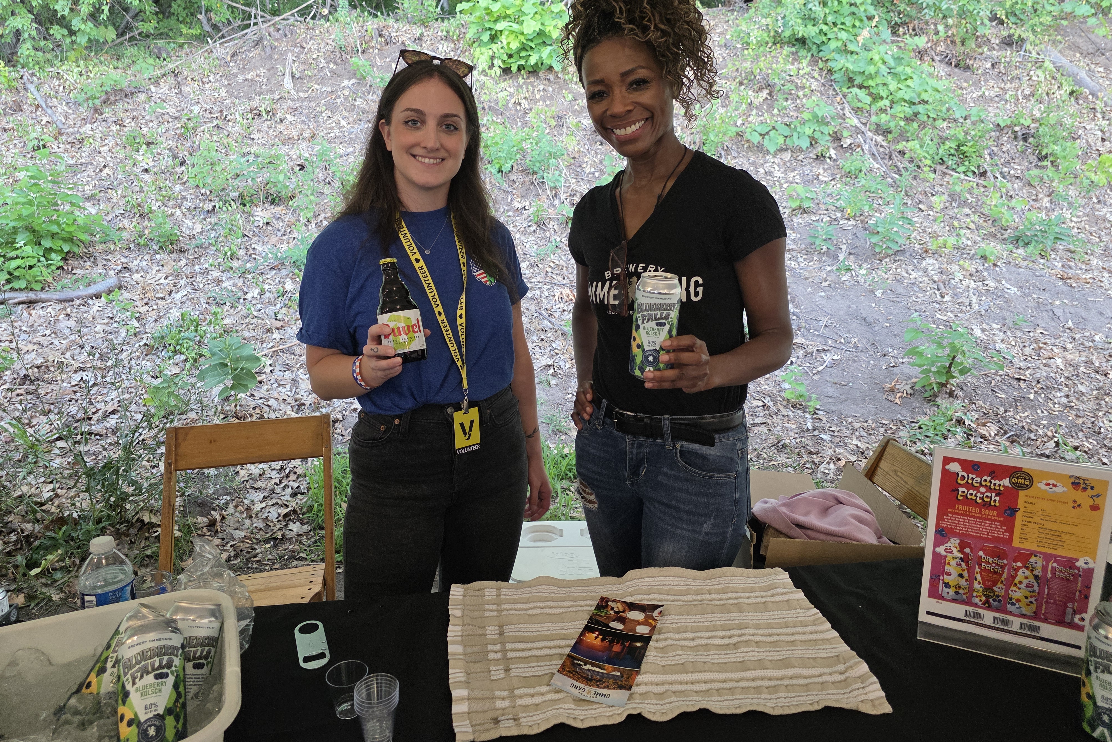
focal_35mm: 24
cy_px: 331
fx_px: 741
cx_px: 556
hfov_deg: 73.7
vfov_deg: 53.0
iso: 250
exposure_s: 1/120
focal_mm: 6.3
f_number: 1.7
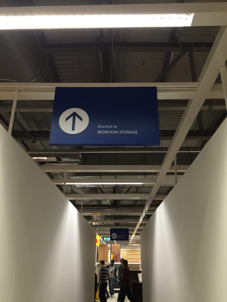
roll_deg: +0.7
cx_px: 114
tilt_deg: +23.9
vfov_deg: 61.7
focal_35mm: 29
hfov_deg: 48.2
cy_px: 151
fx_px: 254
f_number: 2.2
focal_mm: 4.15
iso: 125
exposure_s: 1/33
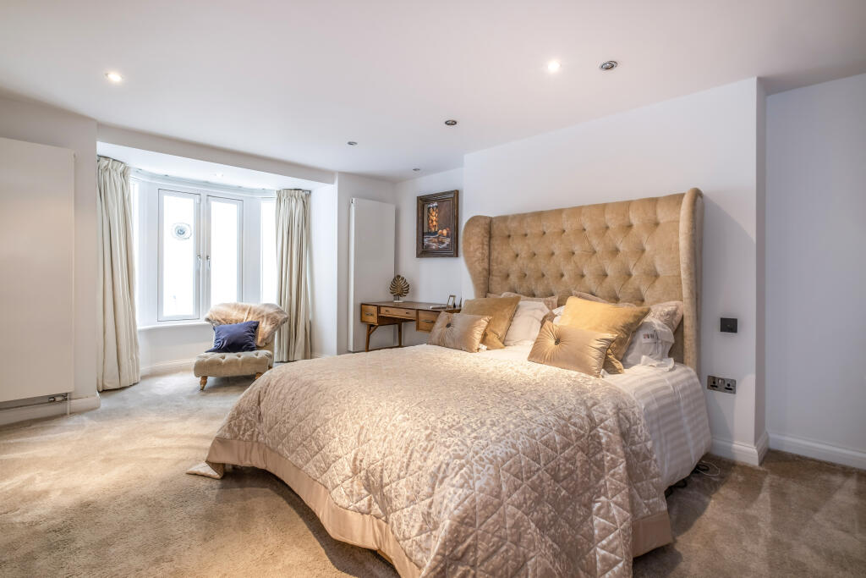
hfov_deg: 96.7
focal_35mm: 16
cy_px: 289
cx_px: 433
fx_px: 385
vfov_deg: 73.8
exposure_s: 1/4
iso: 250
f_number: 8
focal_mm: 10.5
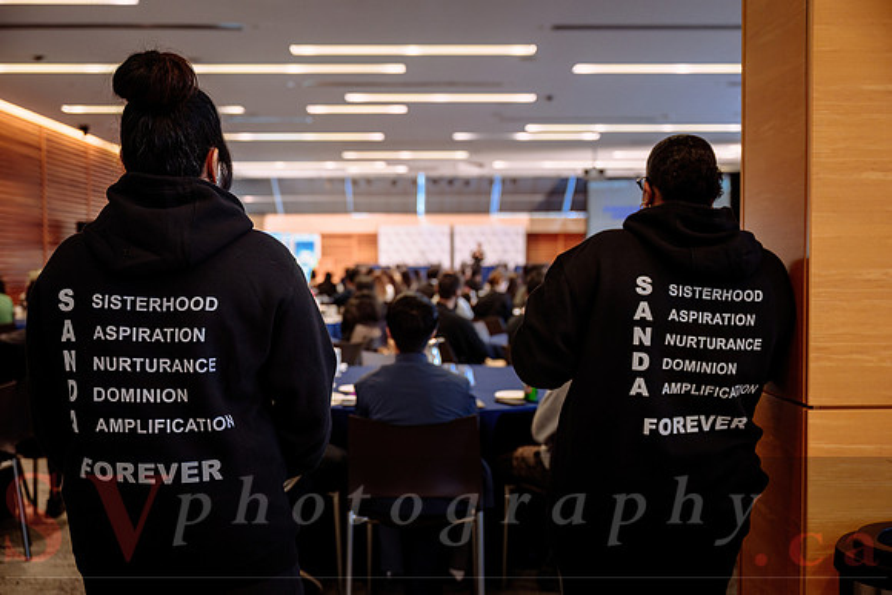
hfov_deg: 49.5
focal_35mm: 39
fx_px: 967
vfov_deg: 34.2
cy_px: 298
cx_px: 446
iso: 500
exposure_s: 1/100
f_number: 2.8
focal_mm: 39
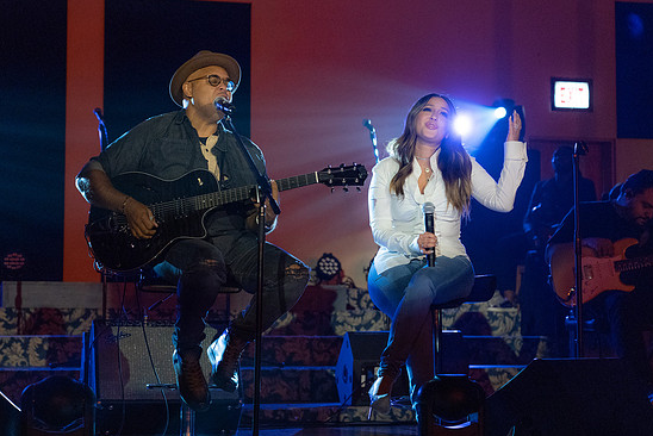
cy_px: 211
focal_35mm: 78
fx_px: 1416
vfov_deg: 17.5
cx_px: 316
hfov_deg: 26.0
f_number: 4
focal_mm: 70
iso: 5000
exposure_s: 1/500
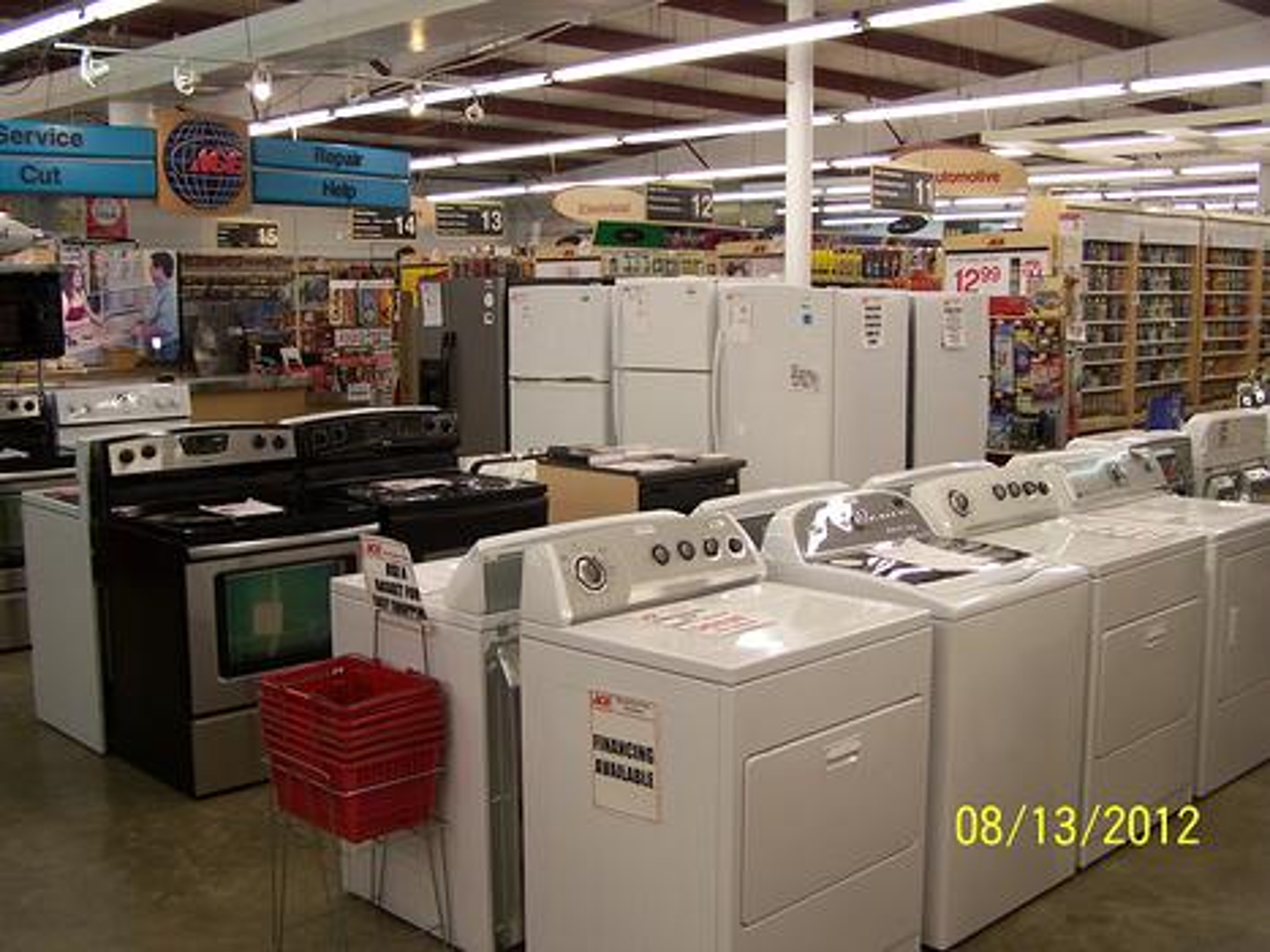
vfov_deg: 37.7
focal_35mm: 38
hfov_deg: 49.0
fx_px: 1394
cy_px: 476
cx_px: 635
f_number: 2.8
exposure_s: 1/40
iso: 80
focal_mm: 6.3
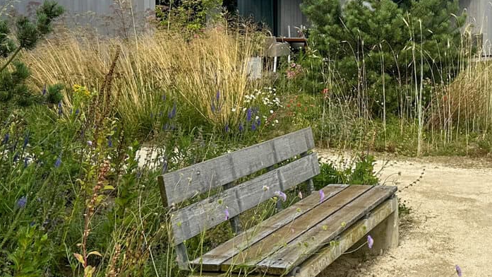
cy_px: 67
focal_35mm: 60
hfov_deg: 34.1
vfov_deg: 19.9
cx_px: 375
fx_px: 783
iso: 80
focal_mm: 6.9
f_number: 1.8
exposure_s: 1/1900
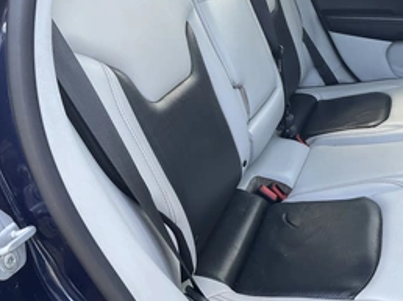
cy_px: 125
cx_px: 272
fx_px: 523
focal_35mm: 45
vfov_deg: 32.1
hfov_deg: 41.5
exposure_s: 1/122
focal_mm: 3
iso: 50
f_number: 1.8
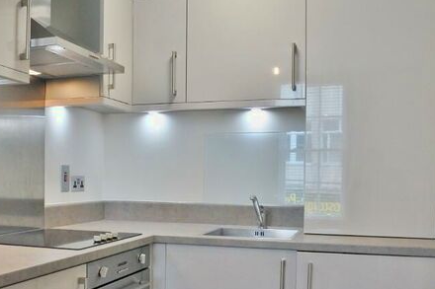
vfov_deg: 30.9
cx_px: 143
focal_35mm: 43
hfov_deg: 44.7
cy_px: 195
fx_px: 519
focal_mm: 10
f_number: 3.5
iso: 800
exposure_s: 1/125
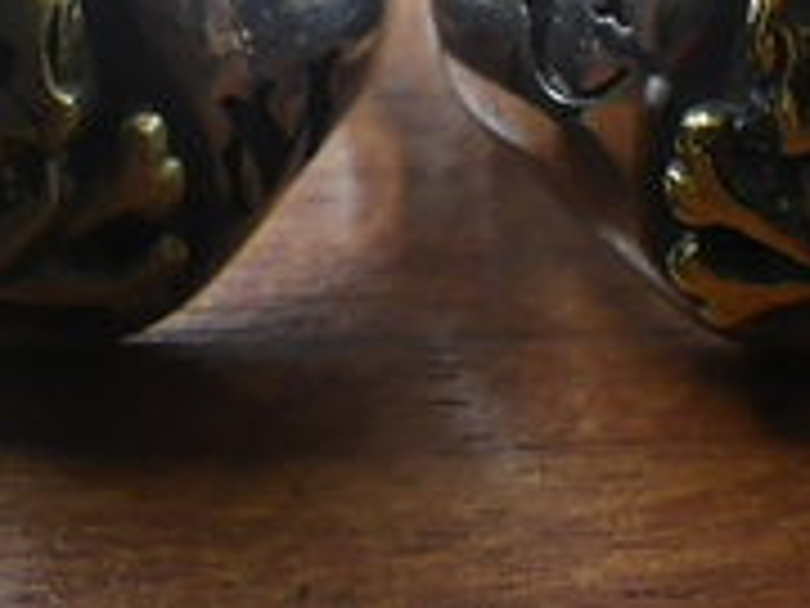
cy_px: 74
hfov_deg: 29.4
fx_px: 1544
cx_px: 423
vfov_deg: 21.8
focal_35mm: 66
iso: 640
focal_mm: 6.1
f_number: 3.8
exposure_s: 1/50
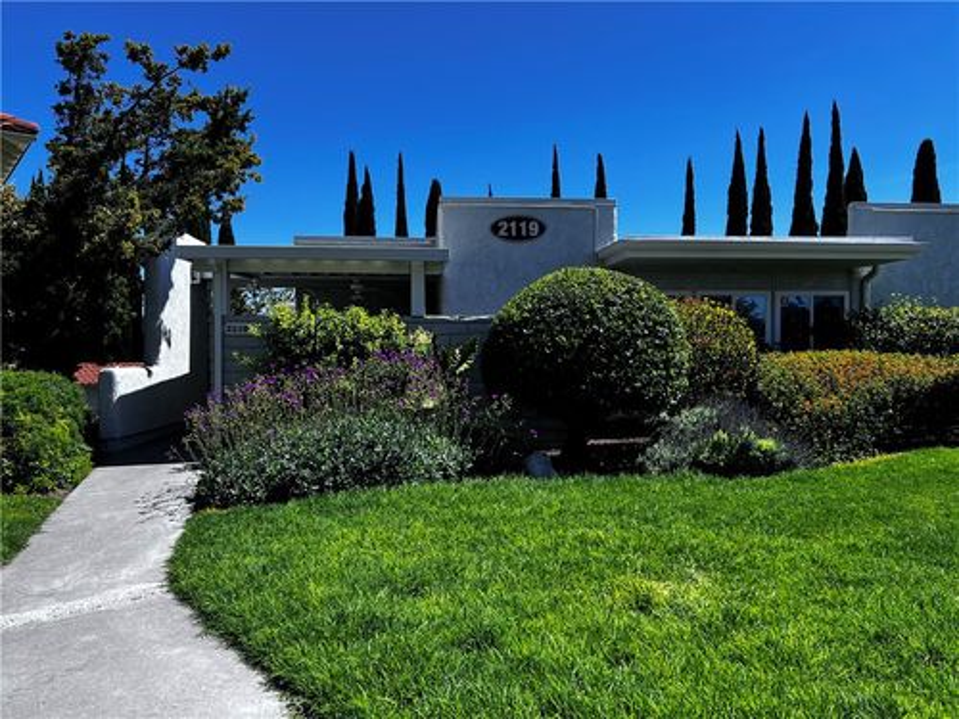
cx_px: 480
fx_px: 720
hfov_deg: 67.3
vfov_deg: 53.1
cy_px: 360
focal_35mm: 26
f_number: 1.5
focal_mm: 5.7
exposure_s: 1/3077
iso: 50
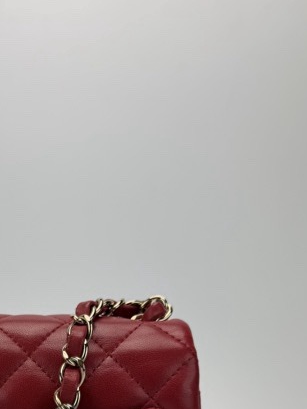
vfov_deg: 34.2
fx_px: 591
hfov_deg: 27.8
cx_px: 16
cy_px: 424
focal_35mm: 50
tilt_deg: -9.8
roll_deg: -0.3
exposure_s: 1/920
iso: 80
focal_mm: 6.76
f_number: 1.78
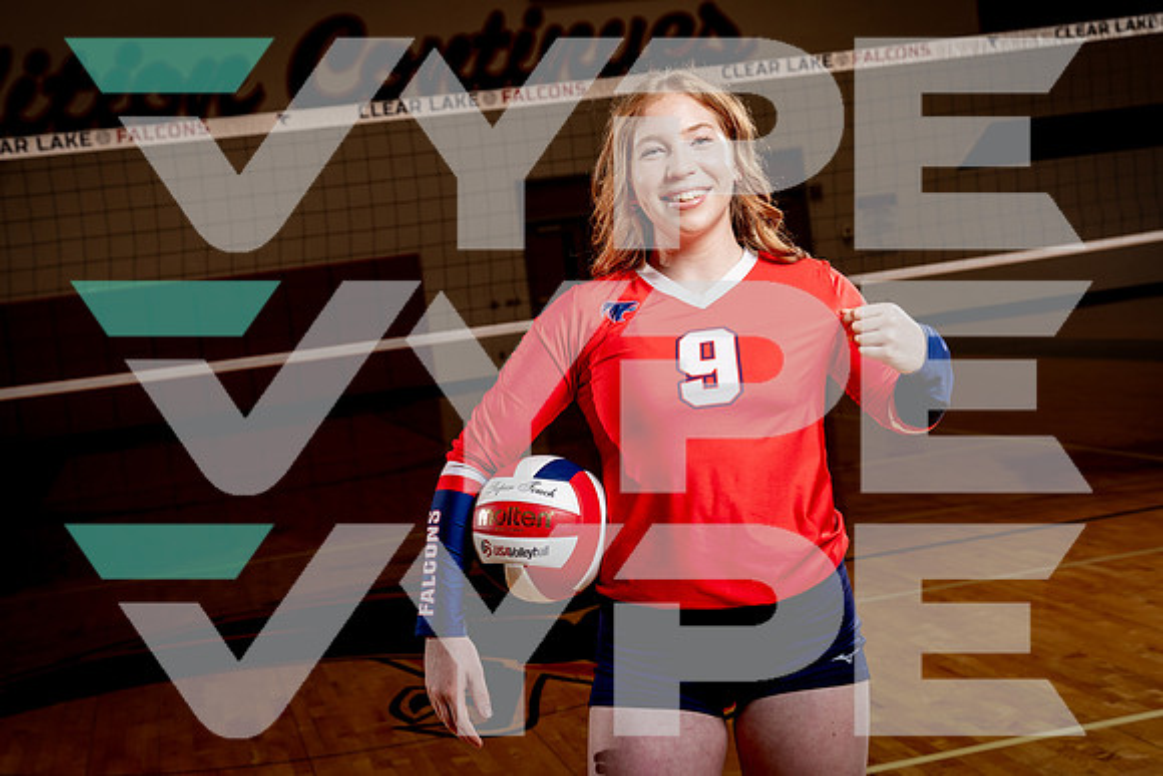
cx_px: 566
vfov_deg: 24.8
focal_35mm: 55
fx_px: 1762
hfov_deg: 36.5
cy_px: 380
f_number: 5.6
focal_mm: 50
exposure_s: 1/250
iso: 125
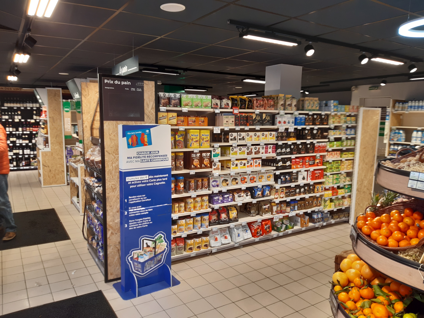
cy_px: 159
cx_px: 212
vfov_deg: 53.1
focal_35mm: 26
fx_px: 318
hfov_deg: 67.3
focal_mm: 3.92
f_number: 1.7
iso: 40
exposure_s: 1/50
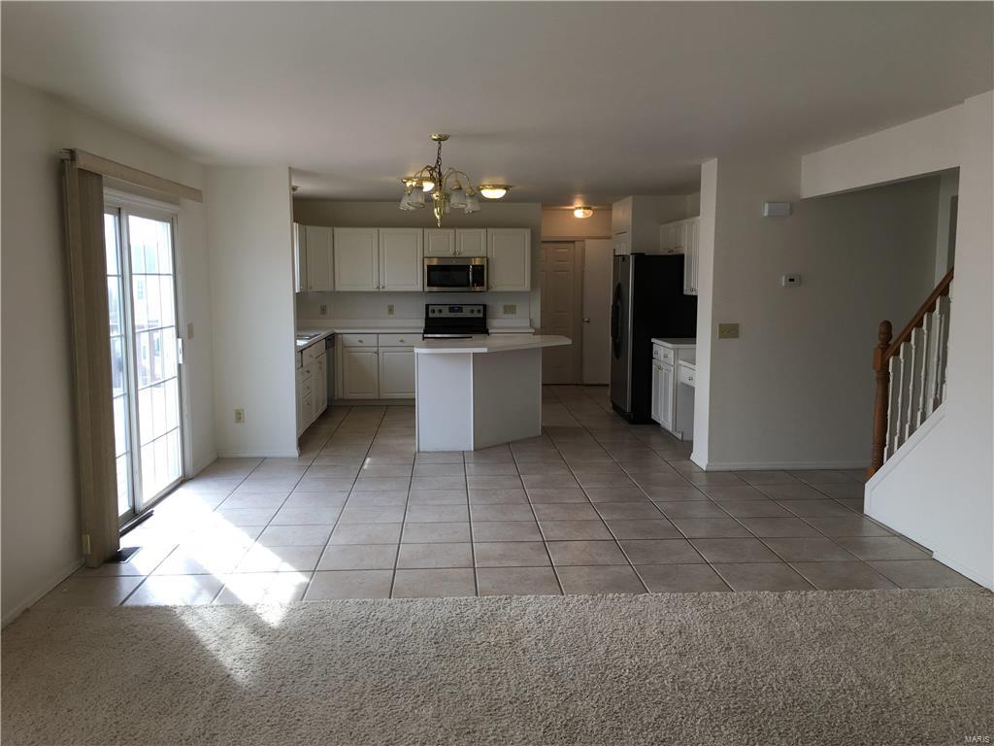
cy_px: 373
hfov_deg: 61.7
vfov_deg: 48.2
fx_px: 833
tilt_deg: -7.8
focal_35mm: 29
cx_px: 497
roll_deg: +0.9
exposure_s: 1/120
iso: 32
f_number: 2.2
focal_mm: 4.15
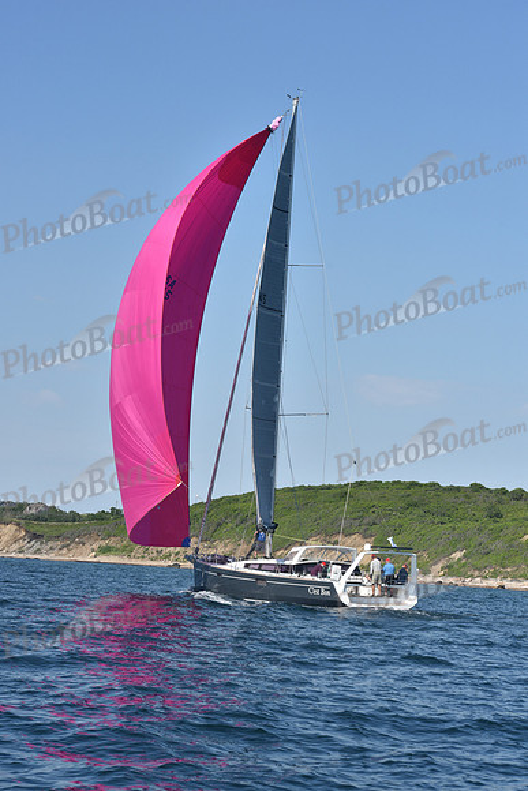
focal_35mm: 90
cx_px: 264
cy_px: 396
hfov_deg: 15.2
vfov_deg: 22.6
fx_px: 1979
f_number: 9
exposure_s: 1/1250
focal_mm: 90
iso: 320
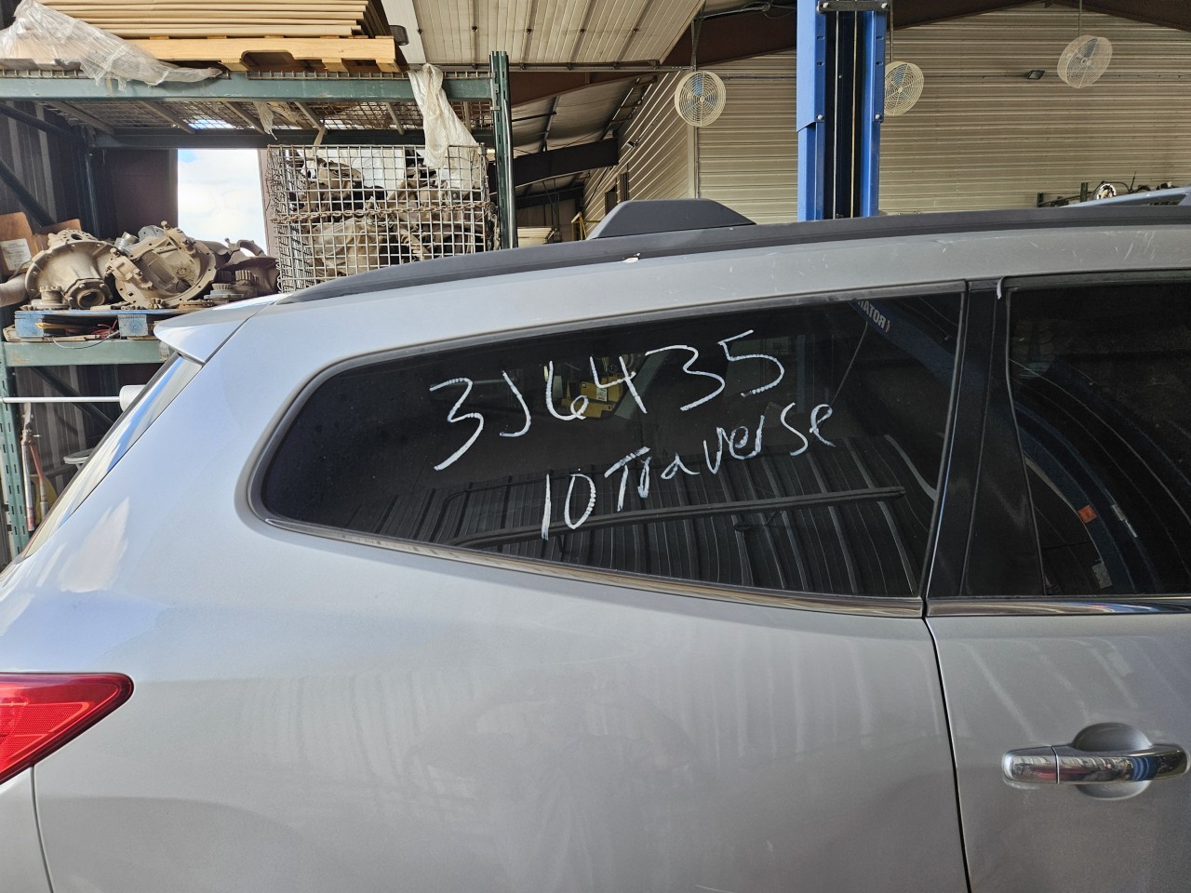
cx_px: 596
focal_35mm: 23
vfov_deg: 58.9
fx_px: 791
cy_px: 446
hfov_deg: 73.9
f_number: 1.8
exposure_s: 1/120
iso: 40
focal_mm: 5.4
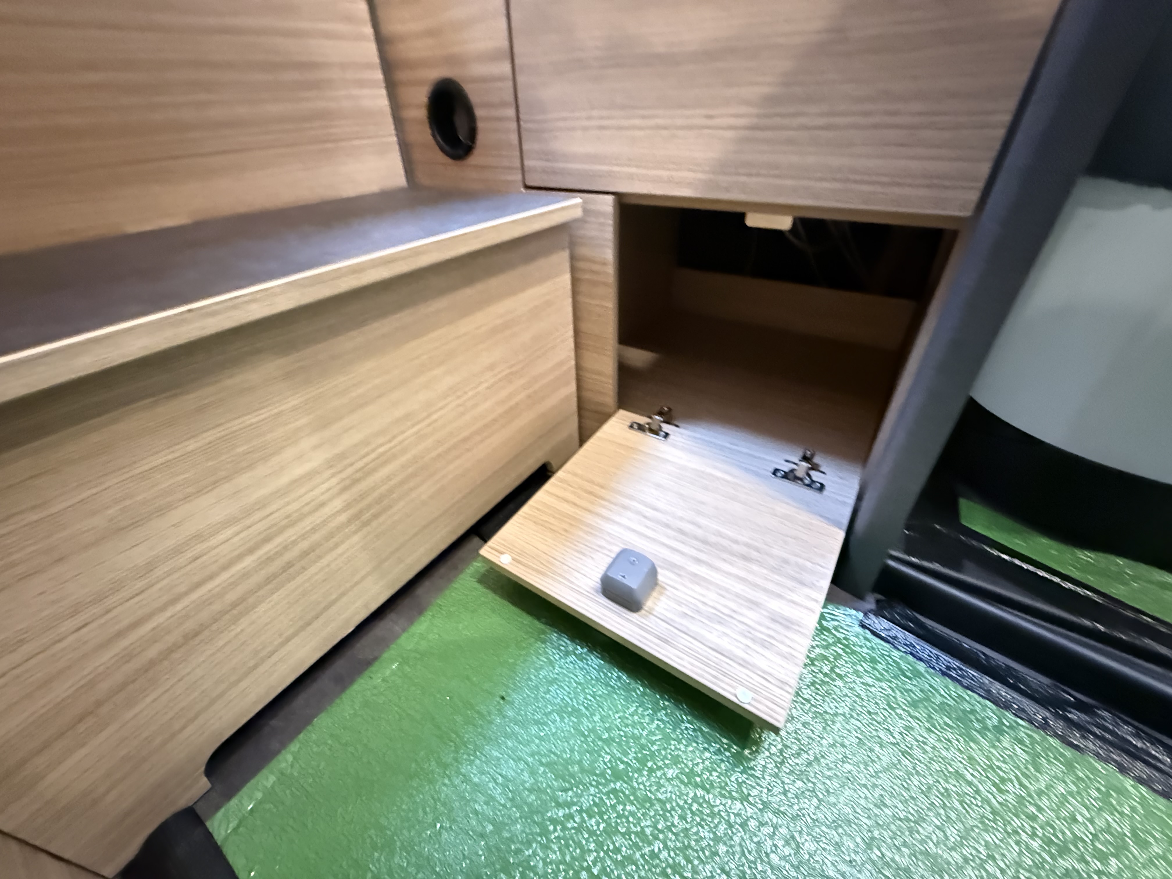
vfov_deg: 85.7
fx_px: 474
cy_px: 440
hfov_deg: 102.1
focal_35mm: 14
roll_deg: +0.1
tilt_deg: -35.8
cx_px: 586
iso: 1600
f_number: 2.2
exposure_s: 1/31
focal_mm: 2.22
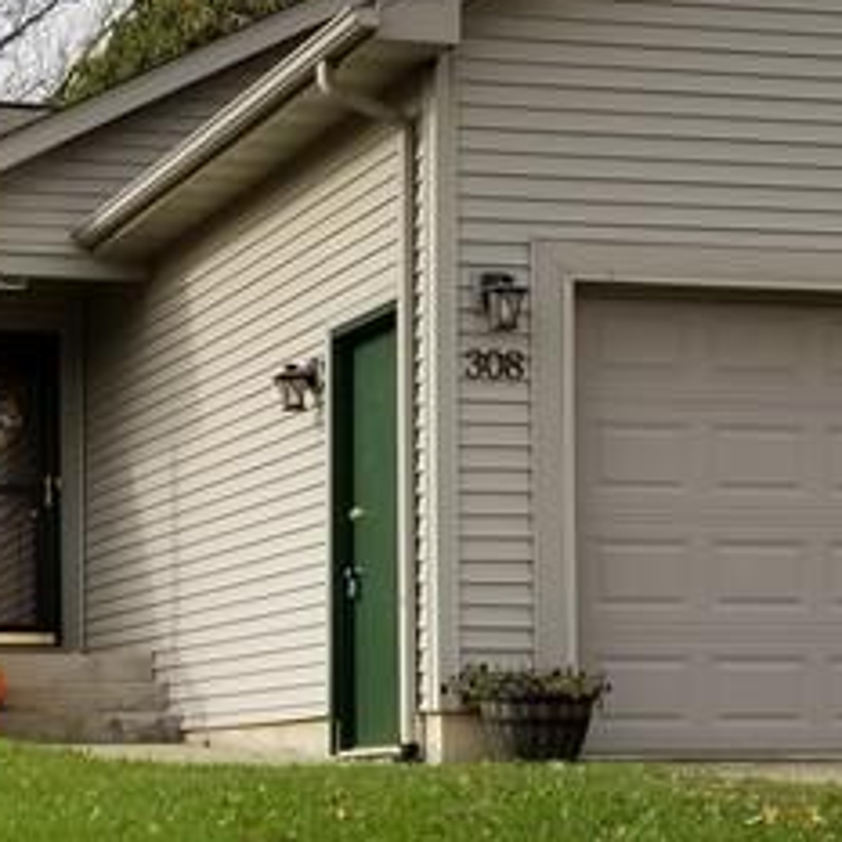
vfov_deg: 17.1
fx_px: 2779
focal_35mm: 101
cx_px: 123
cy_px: 705
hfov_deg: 17.0
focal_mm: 4.25
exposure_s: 1/2212
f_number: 1.7
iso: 50
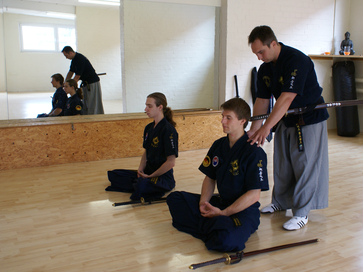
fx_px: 430
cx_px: 185
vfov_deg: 35.1
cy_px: 132
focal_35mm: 41
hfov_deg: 45.8
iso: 400
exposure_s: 1/40
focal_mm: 24
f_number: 4.5
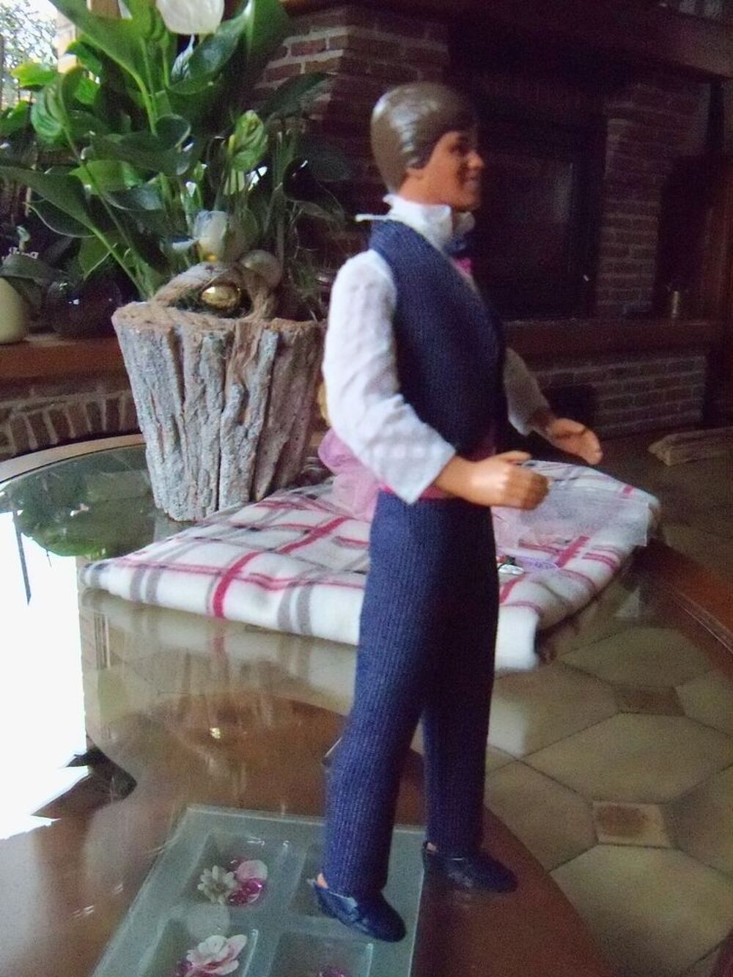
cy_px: 488
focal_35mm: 35
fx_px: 988
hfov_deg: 40.7
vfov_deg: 52.6
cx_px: 366
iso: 2000
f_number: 3.5
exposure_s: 1/40
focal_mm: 6.2
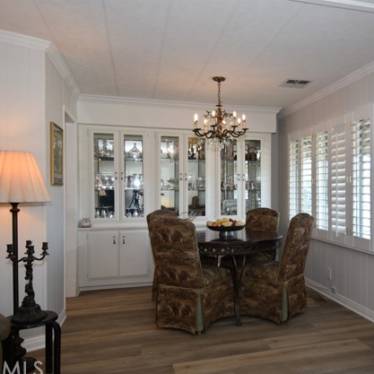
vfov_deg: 36.1
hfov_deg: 35.7
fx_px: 575
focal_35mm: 47
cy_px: 191
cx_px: 251
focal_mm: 24
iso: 200
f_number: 4
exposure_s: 1/60
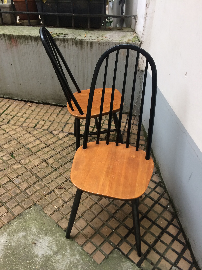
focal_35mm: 29
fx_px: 226
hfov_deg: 48.2
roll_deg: +0.5
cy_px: 135
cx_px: 101
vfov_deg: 61.7
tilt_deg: -38.4
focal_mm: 4.15
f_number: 2.2
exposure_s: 1/33
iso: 50
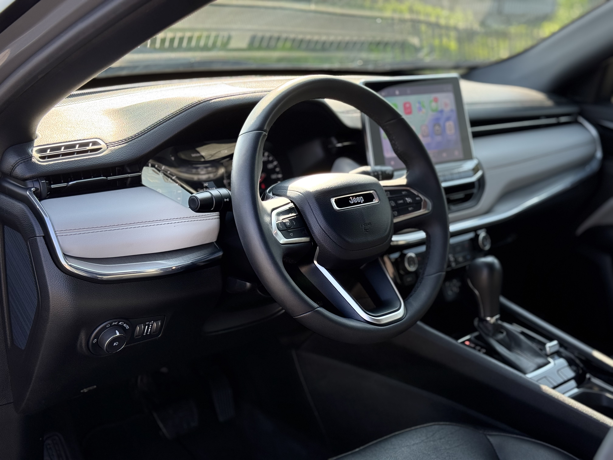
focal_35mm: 48
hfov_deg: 39.7
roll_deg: -2.9
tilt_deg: -16.3
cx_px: 306
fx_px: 850
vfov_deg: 30.3
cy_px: 230
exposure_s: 1/514
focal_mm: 6.76
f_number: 1.78
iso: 64
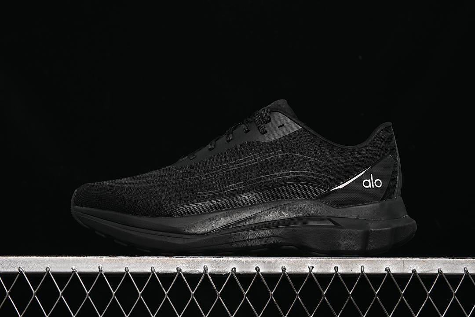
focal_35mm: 75
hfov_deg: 27.0
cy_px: 158
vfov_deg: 18.2
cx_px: 238
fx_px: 990
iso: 160
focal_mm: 50
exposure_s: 1/50
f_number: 6.3
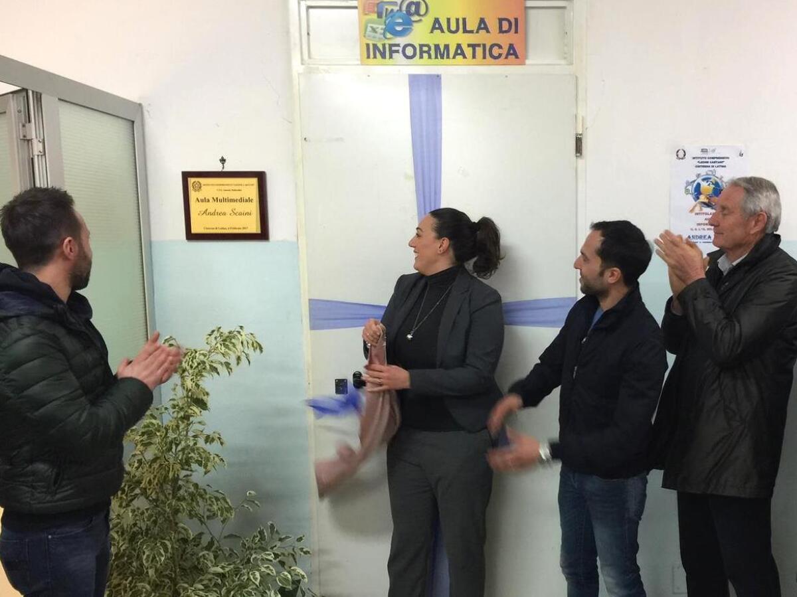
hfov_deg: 61.7
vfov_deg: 48.2
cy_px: 298
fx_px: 667
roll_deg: +0.2
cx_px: 398
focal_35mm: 29
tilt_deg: -7.9
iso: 50
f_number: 2.2
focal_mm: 4.15
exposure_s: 1/17
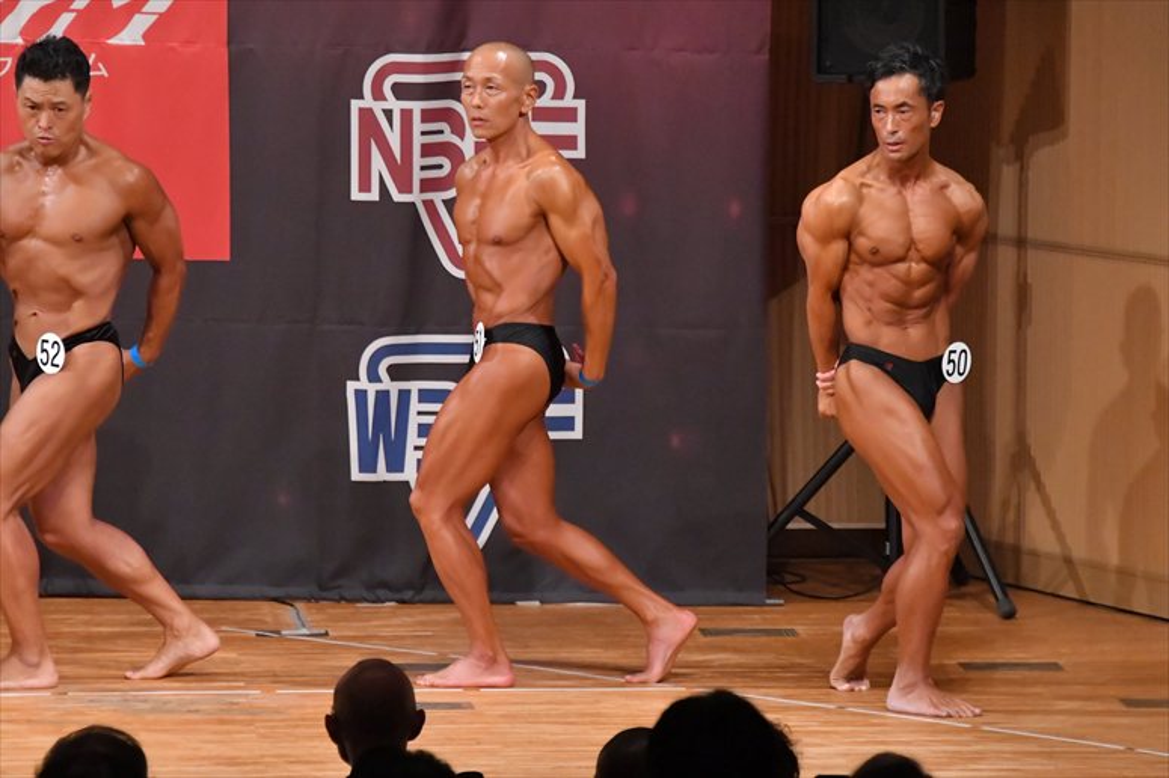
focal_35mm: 285
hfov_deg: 7.2
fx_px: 9250
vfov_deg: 4.8
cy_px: 389
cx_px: 584
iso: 10000
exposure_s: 1/400
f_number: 5.6
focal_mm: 190
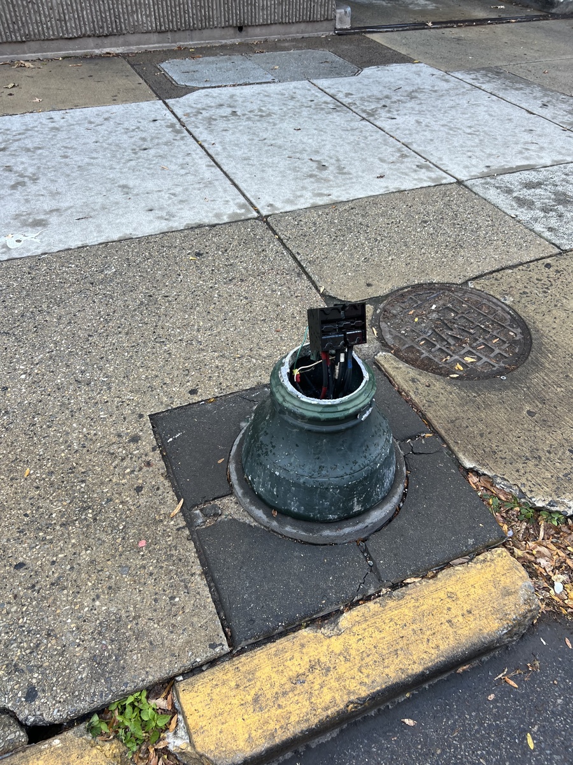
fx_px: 574
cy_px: 382
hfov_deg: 53.1
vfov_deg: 67.3
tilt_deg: -43.0
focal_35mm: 26
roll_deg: +4.4
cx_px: 286
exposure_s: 1/121
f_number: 1.5
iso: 40
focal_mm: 5.7
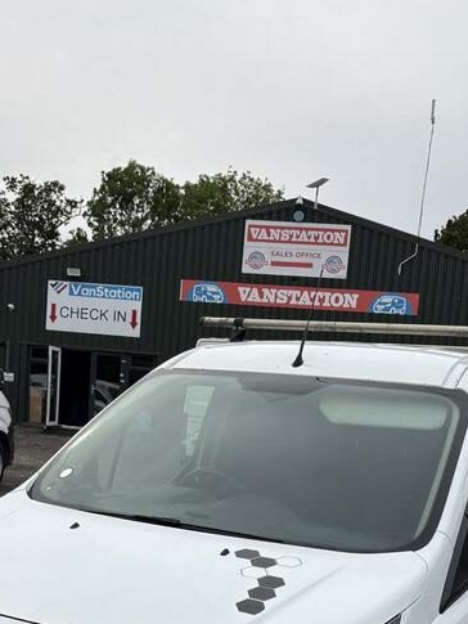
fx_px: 865
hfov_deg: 30.3
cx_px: 215
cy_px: 530
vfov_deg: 37.7
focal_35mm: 48
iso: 50
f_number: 1.6
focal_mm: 5.96
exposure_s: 1/3125
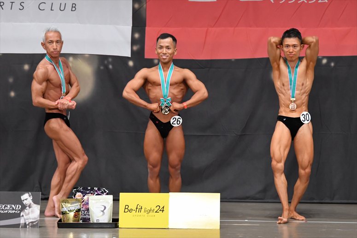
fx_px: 2151
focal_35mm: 217
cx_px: 178
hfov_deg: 9.5
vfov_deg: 6.3
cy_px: 119
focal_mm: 145
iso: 5000
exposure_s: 1/400
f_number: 5.6
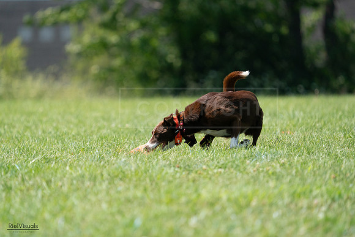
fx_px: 4162
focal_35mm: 422
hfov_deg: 4.9
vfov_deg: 3.3
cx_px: 178
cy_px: 118
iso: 1600
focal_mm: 422
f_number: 6.3
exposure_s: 1/4000
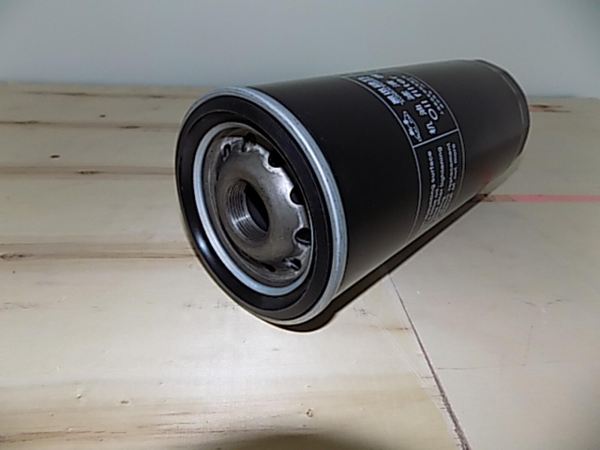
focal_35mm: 23
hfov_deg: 73.9
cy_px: 225
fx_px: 399
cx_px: 300
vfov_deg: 58.9
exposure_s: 1/30
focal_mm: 4
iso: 200
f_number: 3.1
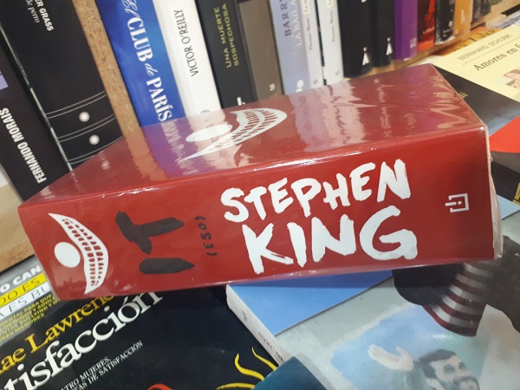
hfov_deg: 65.3
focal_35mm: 27
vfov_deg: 51.4
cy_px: 195
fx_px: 406
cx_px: 260
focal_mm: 3.6
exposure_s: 1/17
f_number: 1.9
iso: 320
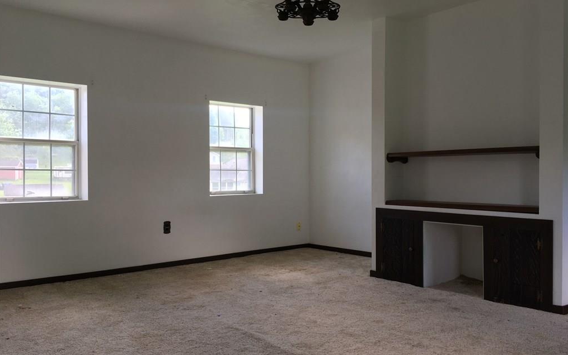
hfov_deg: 61.2
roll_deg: -0.2
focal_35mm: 31
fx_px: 480
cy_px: 179
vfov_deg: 40.6
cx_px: 284
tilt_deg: -1.7
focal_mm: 4.15
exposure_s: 1/40
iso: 25
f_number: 2.2
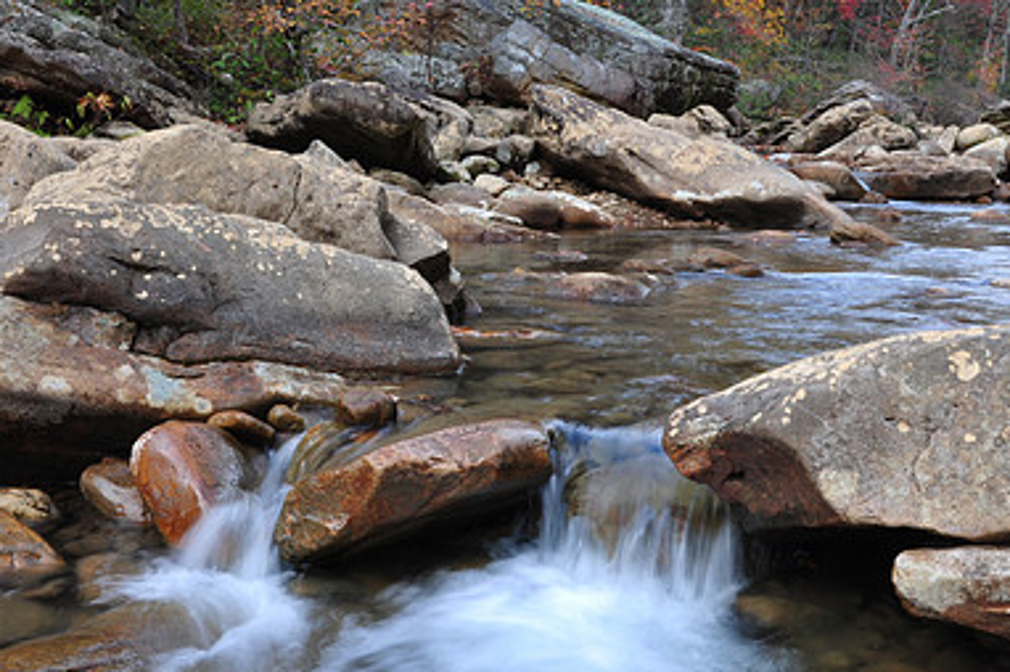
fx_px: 1149
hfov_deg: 47.1
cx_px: 397
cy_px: 269
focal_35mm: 41
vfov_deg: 32.5
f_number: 22
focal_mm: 18
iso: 100
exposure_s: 1/5
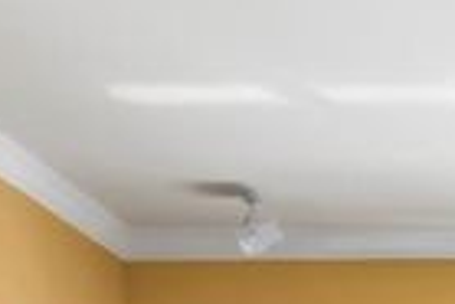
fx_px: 962
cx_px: 866
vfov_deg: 13.7
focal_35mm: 76
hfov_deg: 18.9
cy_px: 698
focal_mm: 10
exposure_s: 1/25
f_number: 7.1
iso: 100
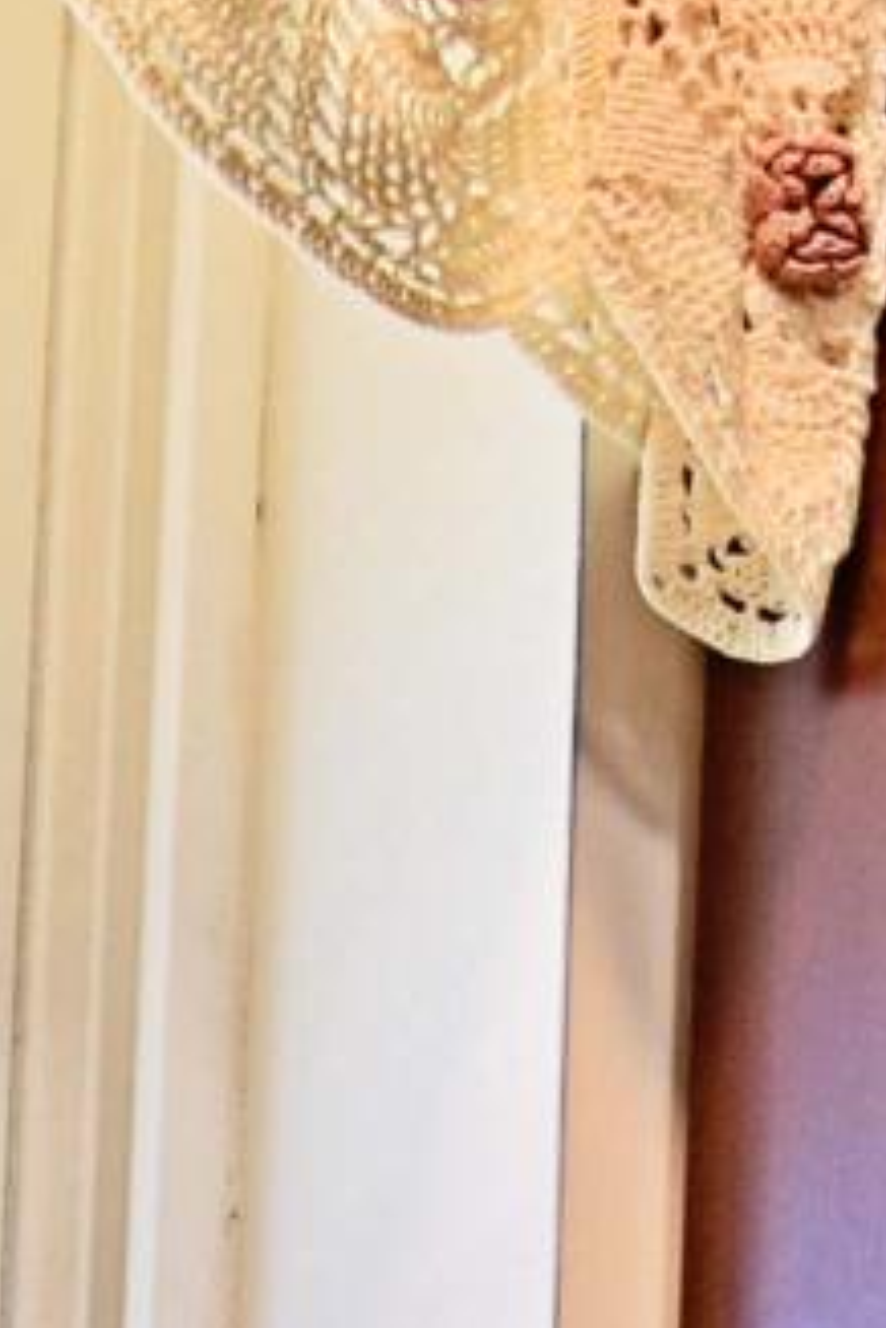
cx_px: -354
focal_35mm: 158
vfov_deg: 10.4
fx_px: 5843
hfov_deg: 8.5
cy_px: 3590
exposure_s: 1/60
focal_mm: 11.5
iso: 200
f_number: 2.8
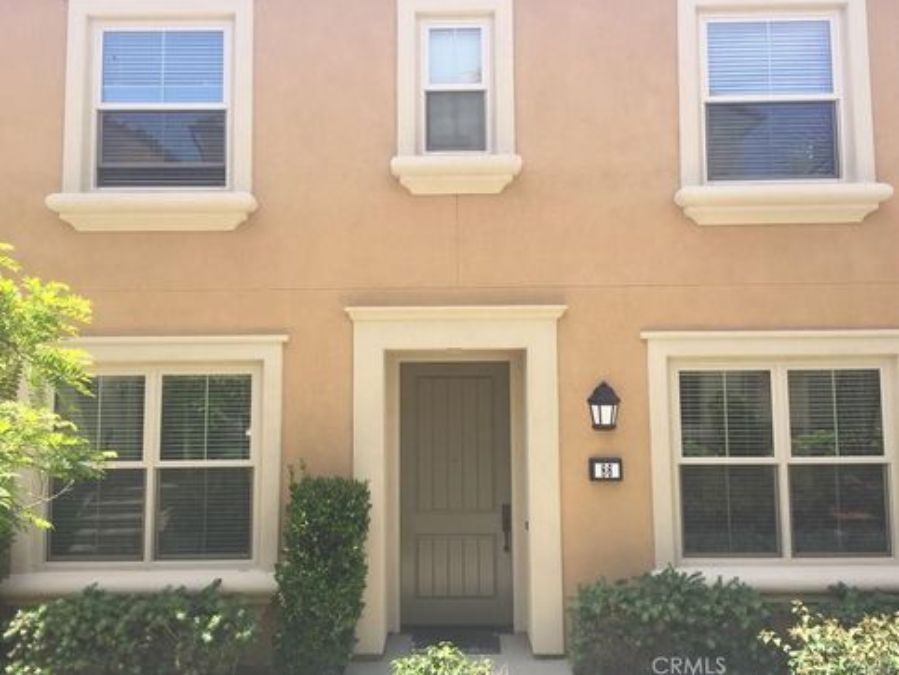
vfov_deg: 46.8
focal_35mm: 30
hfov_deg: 59.9
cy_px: 330
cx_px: 436
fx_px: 780
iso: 32
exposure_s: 1/542
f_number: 2.2
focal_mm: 4.15
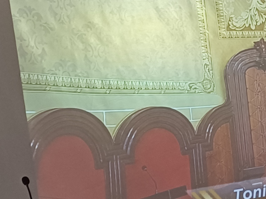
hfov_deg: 14.9
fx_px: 899
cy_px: 123
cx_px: 459
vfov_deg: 12.7
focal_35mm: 117
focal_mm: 4.6
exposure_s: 1/25
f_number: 1.8
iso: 500
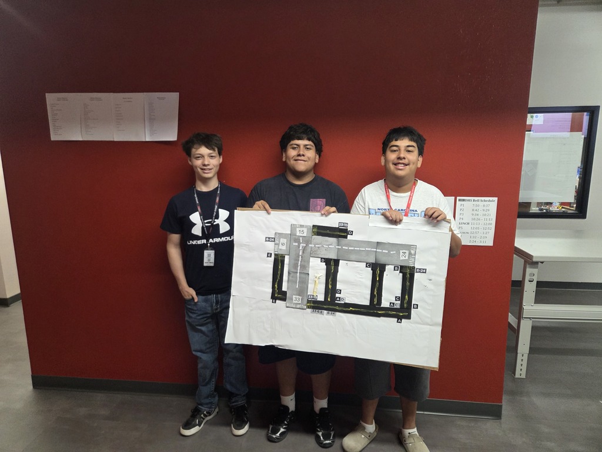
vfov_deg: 58.9
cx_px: 301
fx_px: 400
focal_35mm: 23
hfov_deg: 73.9
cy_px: 226
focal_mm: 5.4
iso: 500
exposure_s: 1/120
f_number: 1.8
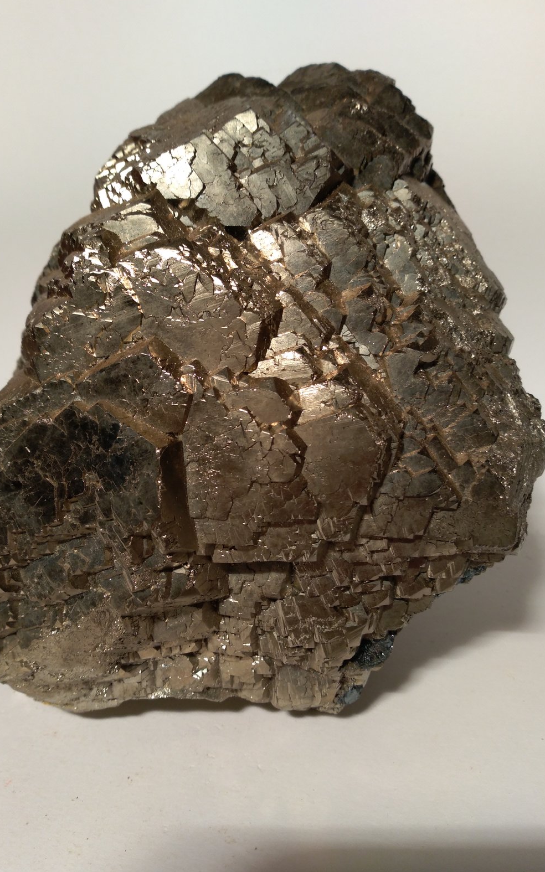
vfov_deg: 66.5
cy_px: 438
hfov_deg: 44.5
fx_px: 666
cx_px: 256
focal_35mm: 28
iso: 104
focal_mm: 3.54
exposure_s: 1/50
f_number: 2
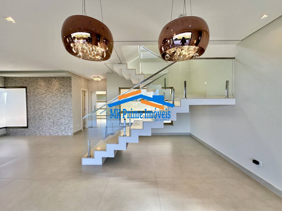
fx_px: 114
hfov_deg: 102.1
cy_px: 106
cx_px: 141
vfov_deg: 85.7
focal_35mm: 14
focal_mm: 2.22
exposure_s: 1/339
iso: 40
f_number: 2.2
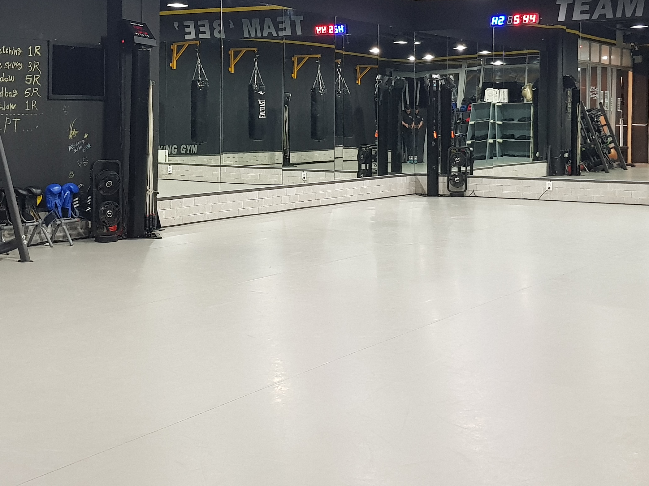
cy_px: 133
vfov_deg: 28.7
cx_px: 280
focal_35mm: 50
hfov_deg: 38.1
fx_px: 937
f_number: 1.7
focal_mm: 4.2
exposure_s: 1/30
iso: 250
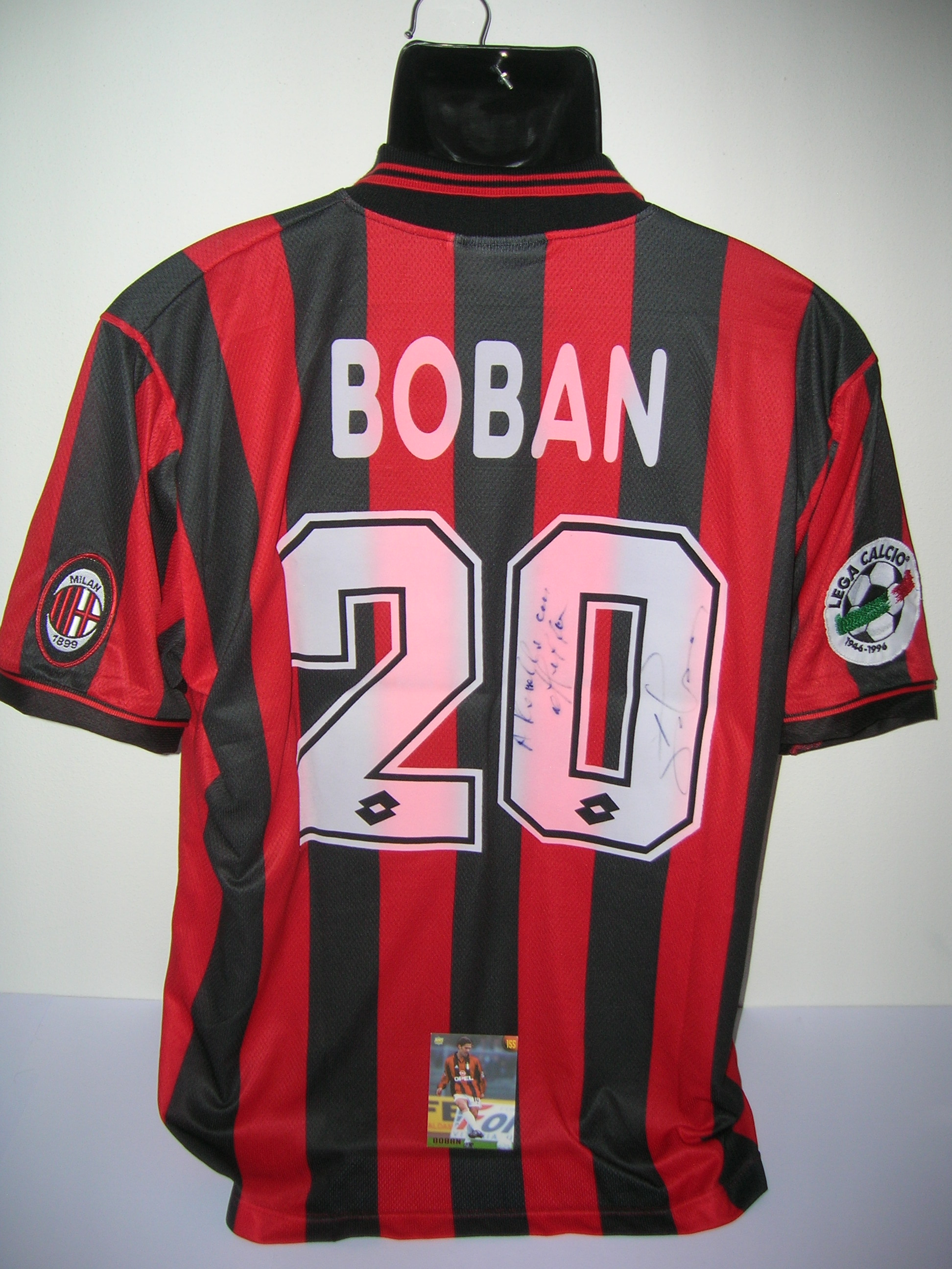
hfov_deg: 41.8
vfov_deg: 54.0
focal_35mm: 34
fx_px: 1247
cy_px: 634
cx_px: 476
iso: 50
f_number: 2.9
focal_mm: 5.7
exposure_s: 1/60.1
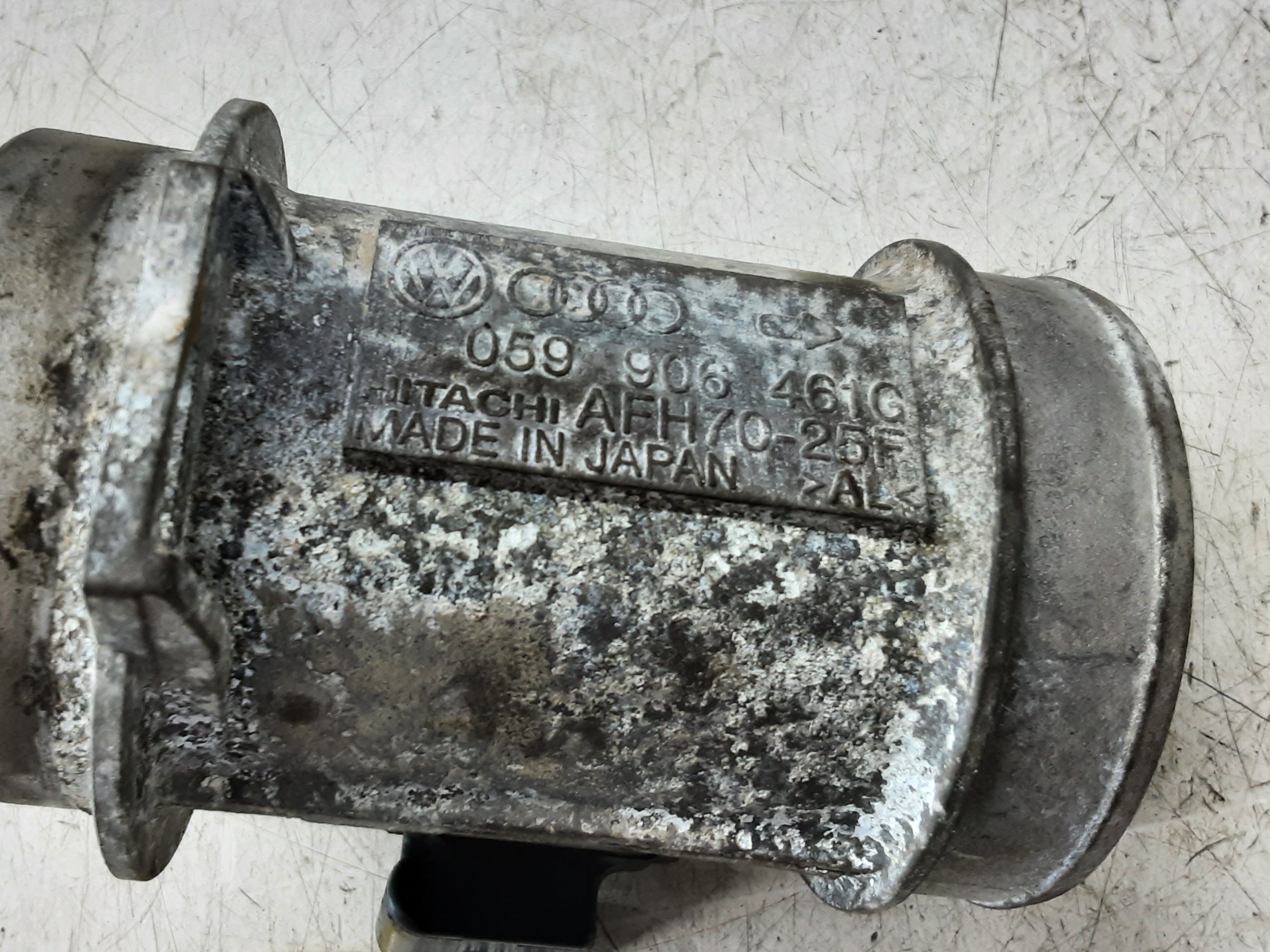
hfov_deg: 53.7
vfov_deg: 41.7
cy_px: 420
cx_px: 535
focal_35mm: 34
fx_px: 1247
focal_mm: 2.91
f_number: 1.9
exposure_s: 1/50
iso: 125
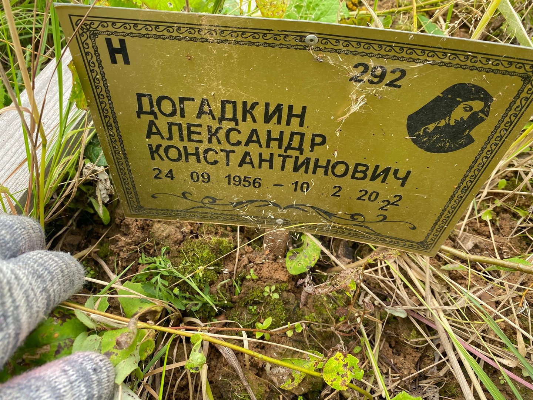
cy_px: 200
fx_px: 400
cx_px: 266
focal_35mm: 26
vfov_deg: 53.1
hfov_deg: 67.3
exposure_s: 1/122
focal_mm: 4.25
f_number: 1.8
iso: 32
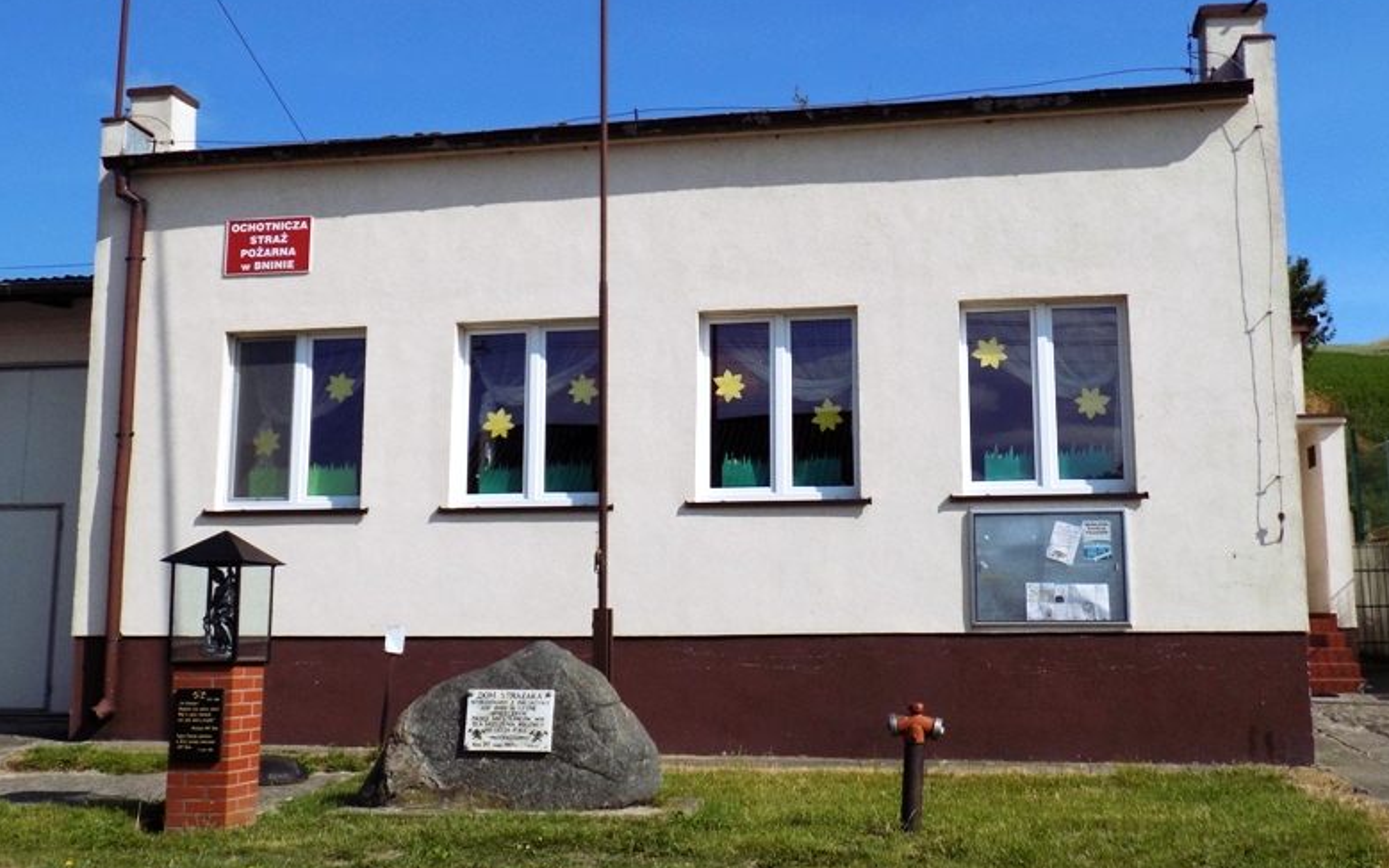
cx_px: 695
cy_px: 396
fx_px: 1401
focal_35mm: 37
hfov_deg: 52.7
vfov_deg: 34.4
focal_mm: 6.1
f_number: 10.9
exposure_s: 1/200
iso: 80
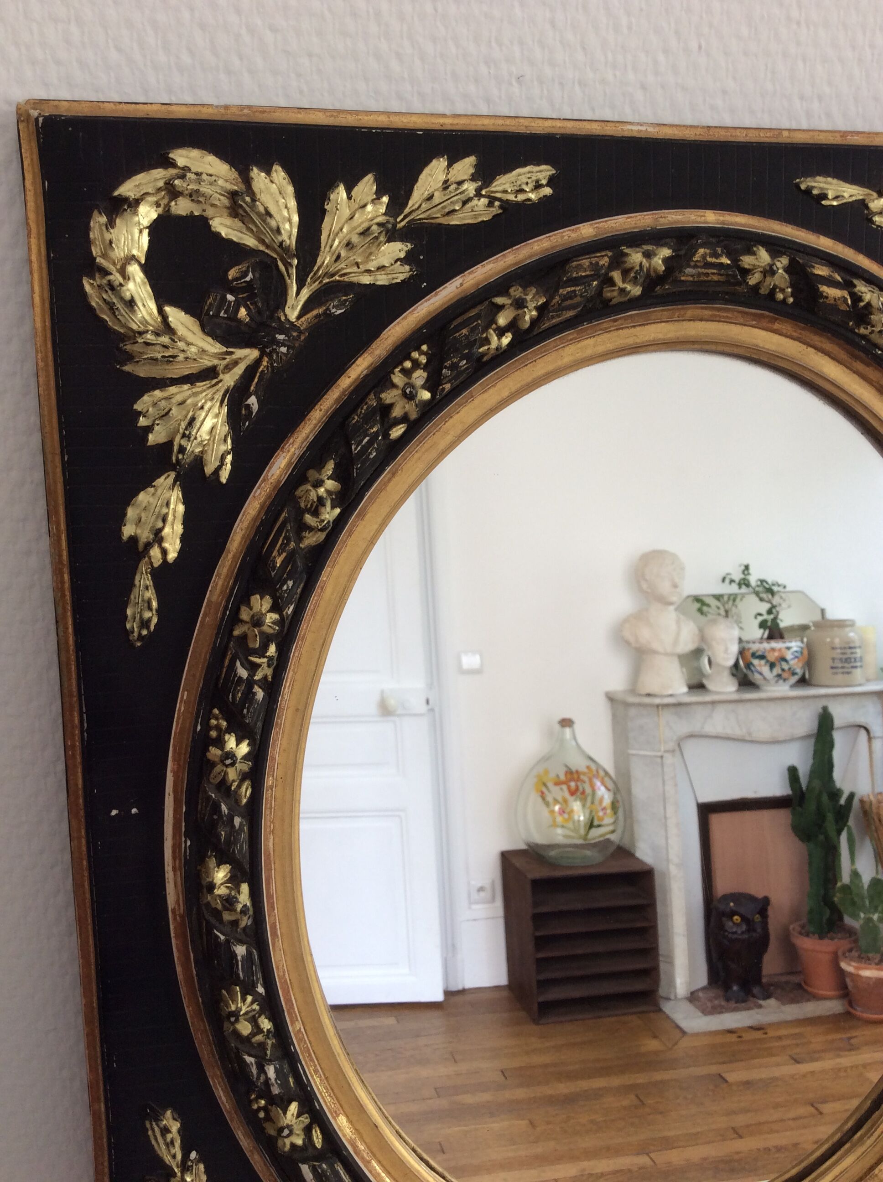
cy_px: 591
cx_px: 442
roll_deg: -0.4
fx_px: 1091
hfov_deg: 44.1
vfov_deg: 56.9
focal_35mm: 32
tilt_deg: -14.3
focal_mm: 3.3
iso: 32
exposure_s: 1/25
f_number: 2.4
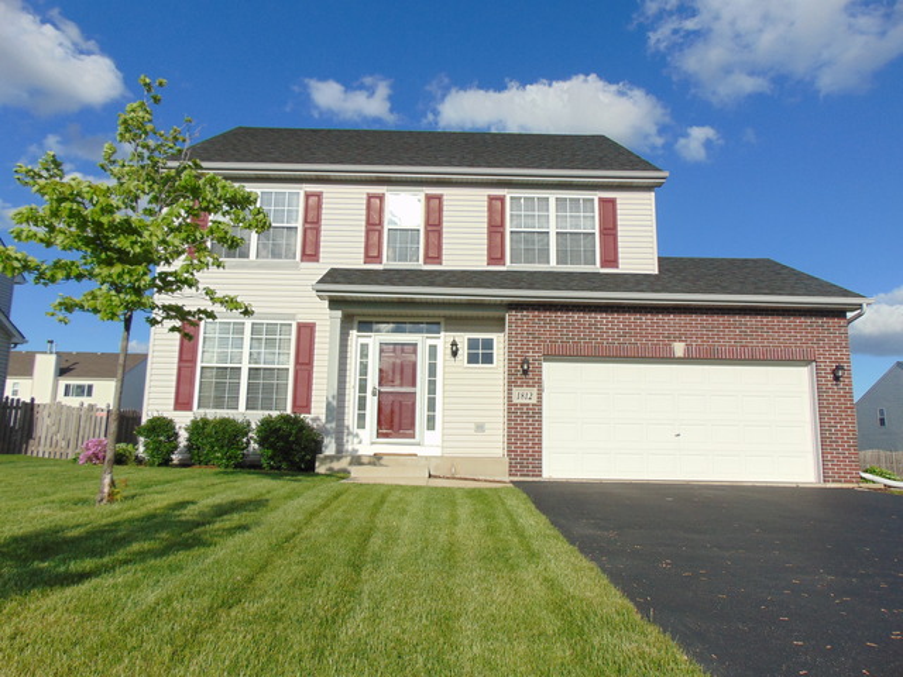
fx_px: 652
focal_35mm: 25
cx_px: 452
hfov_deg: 69.4
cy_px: 338
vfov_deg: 54.9
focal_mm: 4.5
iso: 80
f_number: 7.7
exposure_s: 1/250
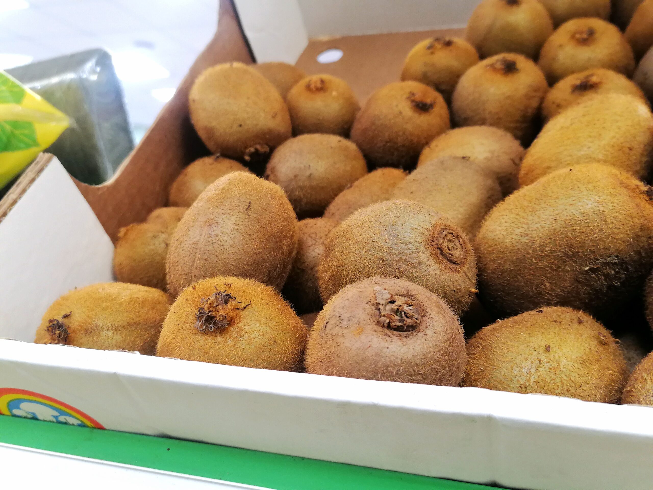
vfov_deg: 41.8
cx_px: 326
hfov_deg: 54.0
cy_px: 245
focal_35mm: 34
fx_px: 641
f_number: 1.8
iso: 125
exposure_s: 1/33.3
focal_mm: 5.3
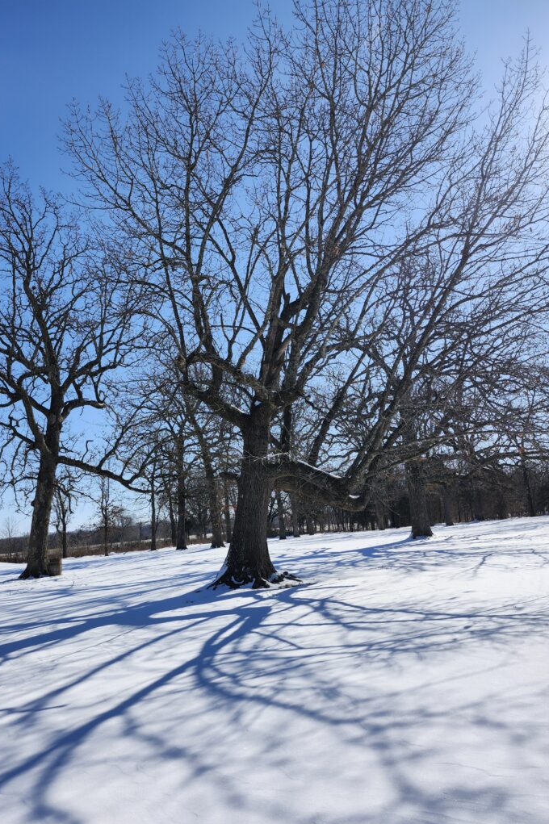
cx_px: 252
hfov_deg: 53.0
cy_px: 412
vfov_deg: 73.8
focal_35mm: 24
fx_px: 549
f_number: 1.8
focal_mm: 5.54
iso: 25
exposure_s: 1/2708
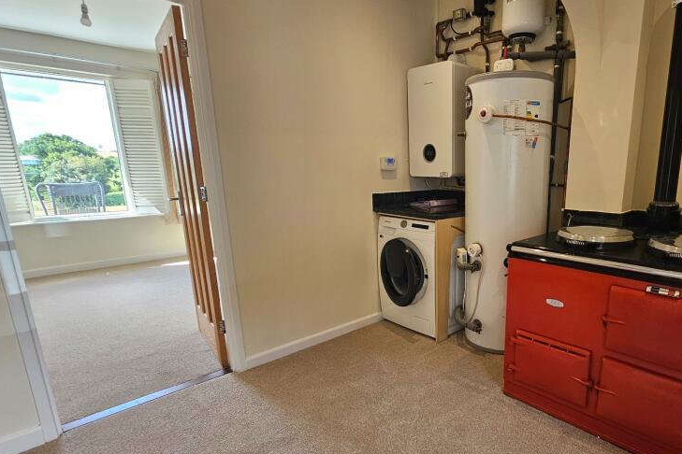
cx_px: 454
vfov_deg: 64.3
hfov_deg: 84.0
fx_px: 360
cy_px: 255
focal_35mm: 19
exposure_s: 1/70.8
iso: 100
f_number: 2.2
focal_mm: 2.2
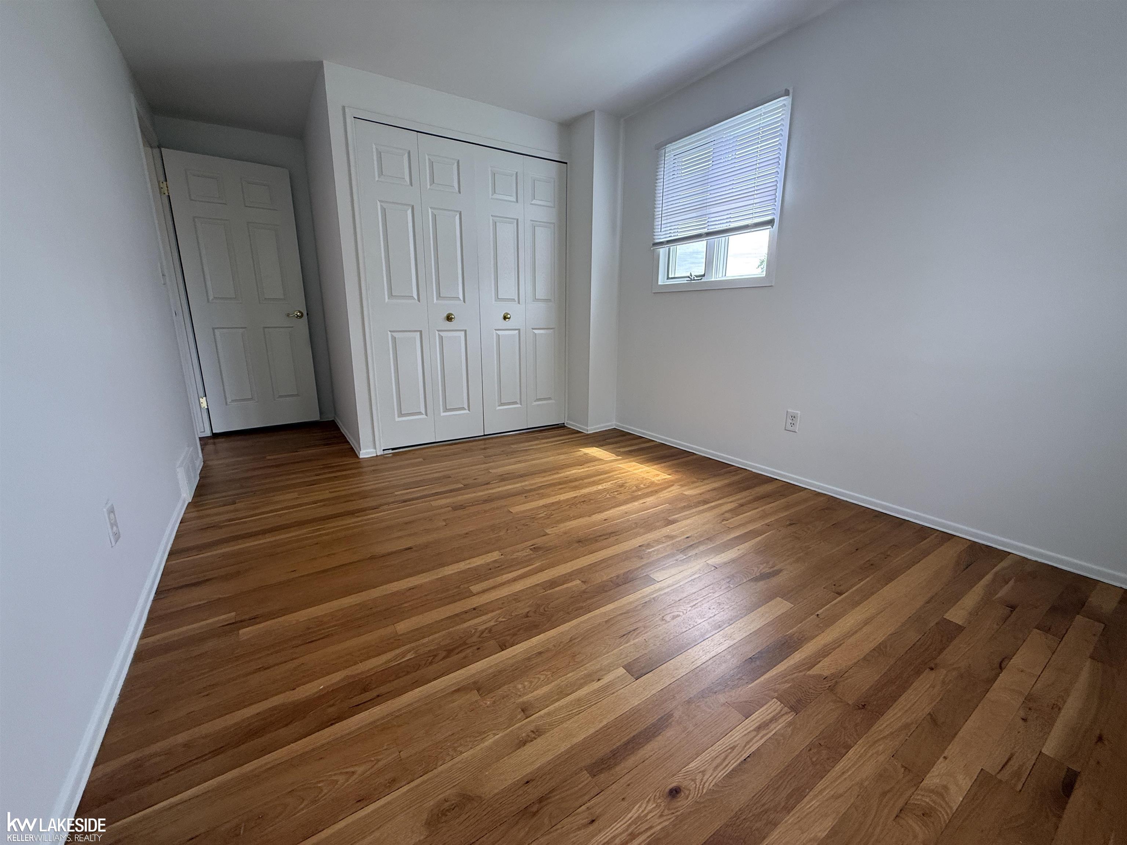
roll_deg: +0.2
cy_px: 422
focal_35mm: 14
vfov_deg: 85.7
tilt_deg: -12.5
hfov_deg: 102.1
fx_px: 456
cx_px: 564
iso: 100
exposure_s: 1/99
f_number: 2.2
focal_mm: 2.22
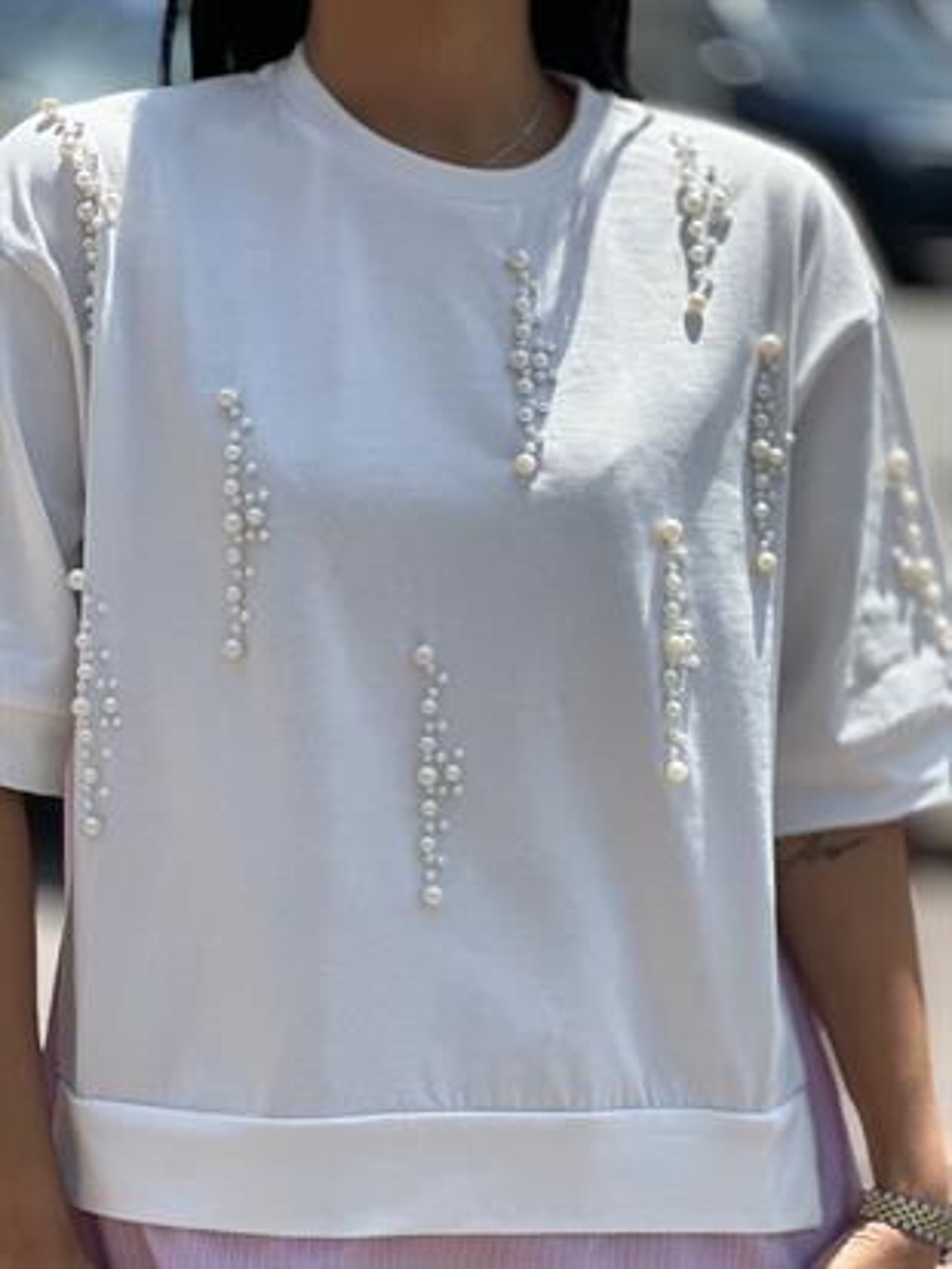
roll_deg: +0.4
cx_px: 476
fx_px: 2822
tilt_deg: -9.8
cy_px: 634
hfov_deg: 19.1
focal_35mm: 77
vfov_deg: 25.3
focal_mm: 9
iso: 32
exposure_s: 1/708
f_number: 2.8
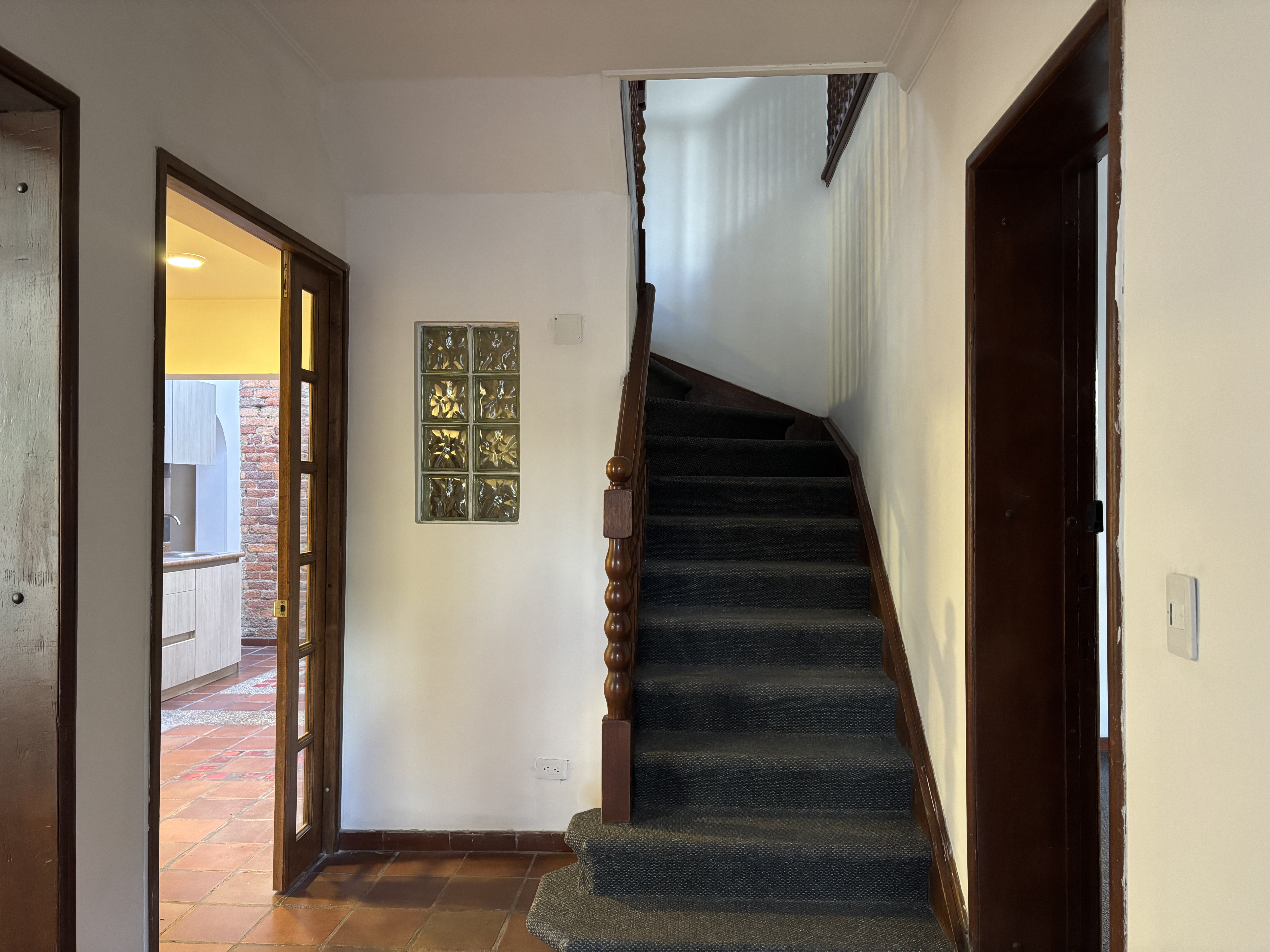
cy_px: 476
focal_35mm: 26
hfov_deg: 67.3
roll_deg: +0.4
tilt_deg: +0.7
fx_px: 954
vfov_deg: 53.1
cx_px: 635
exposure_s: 1/40
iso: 400
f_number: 1.6
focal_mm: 5.96
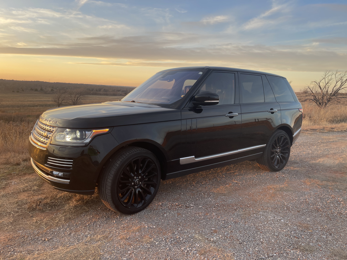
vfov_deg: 54.9
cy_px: 130
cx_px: 174
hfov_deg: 69.4
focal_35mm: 25
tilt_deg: -10.1
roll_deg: -2.4
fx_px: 251
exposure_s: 1/173
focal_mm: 5.1
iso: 32
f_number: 1.6
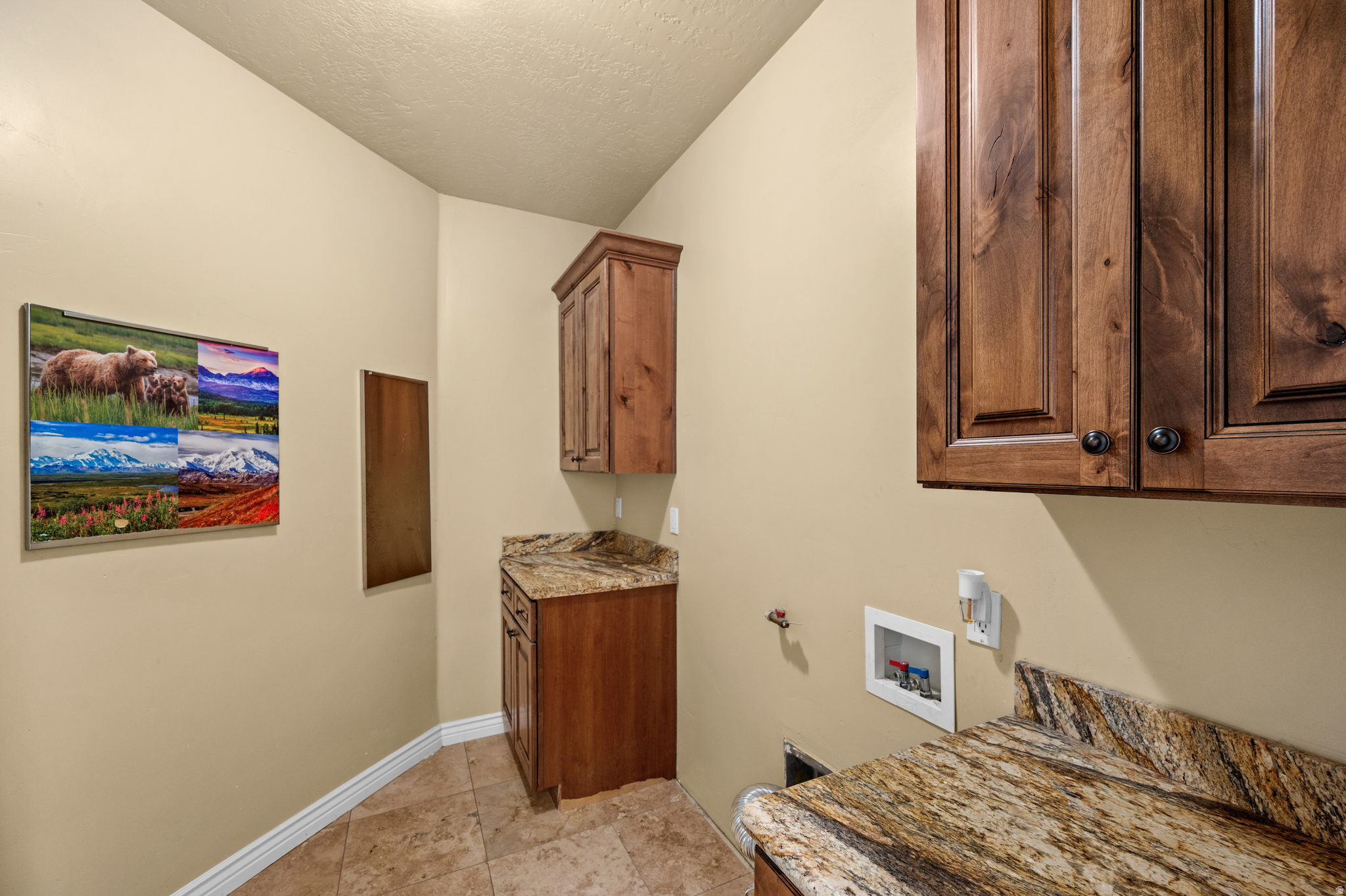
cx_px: 673
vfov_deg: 81.1
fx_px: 523
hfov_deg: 104.3
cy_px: 448
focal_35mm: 14
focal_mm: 14
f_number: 7.1
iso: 500
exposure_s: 1/1.67
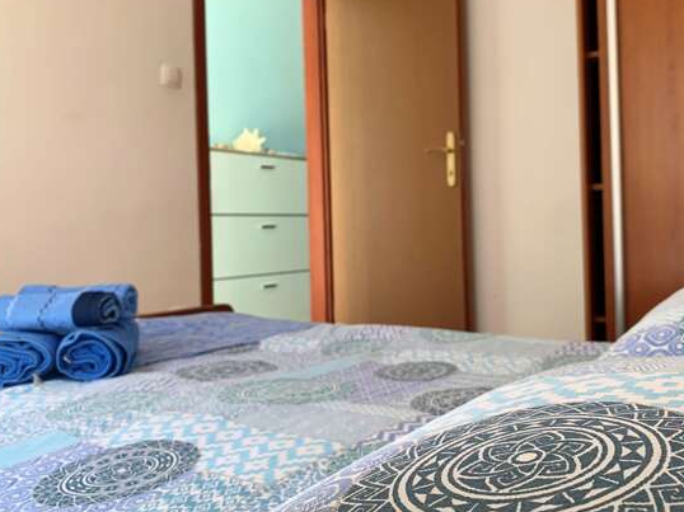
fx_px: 652
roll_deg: +1.3
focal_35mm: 33
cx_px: 378
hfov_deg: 55.3
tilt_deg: +1.2
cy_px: 230
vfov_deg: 42.9
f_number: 1.8
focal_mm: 4.25
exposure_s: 1/100
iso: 40
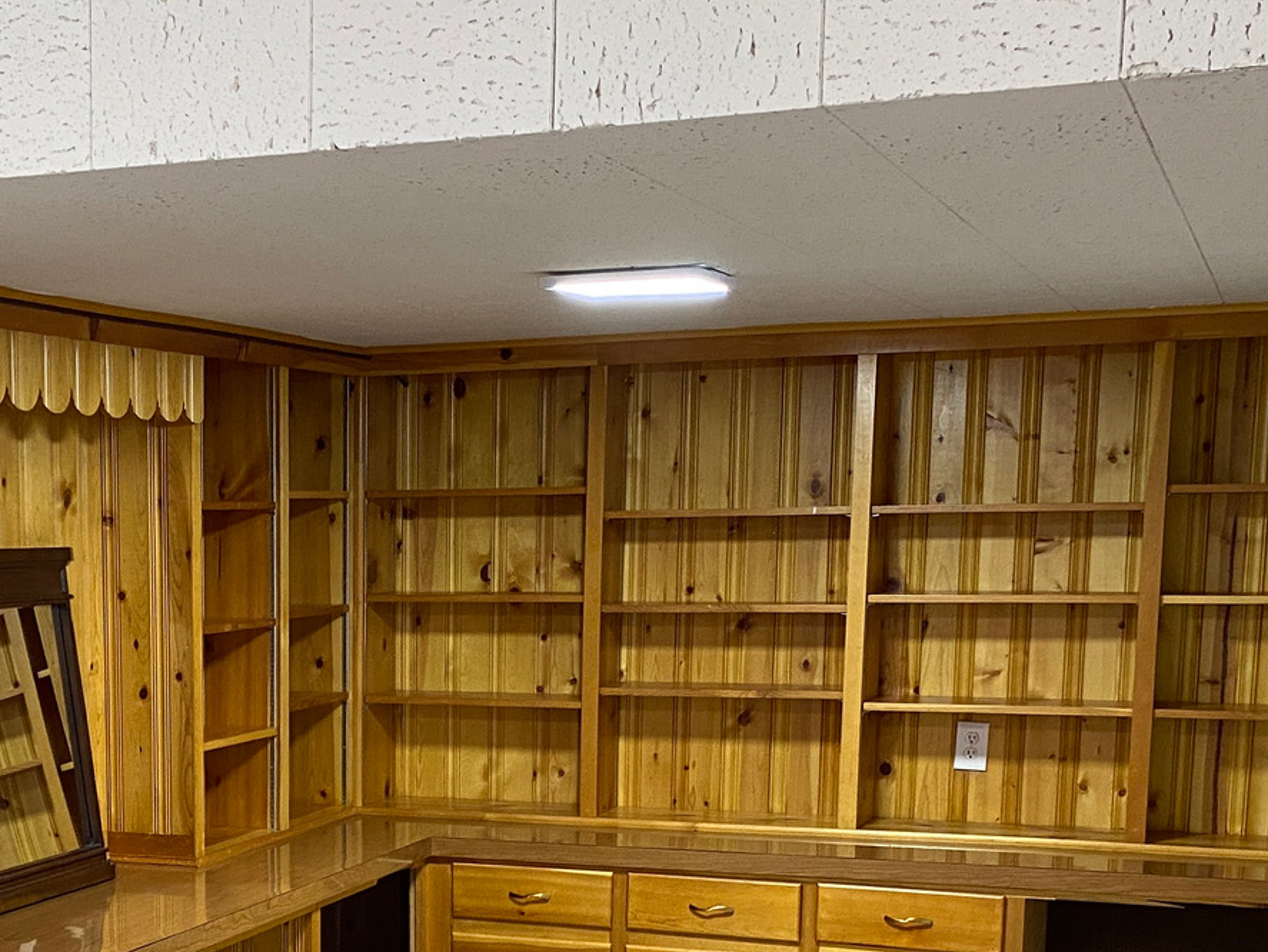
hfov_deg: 31.0
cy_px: 935
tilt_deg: -10.3
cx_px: 186
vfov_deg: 23.5
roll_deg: -0.2
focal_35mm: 60
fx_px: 2199
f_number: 1.8
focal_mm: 4.25
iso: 250
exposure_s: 1/60
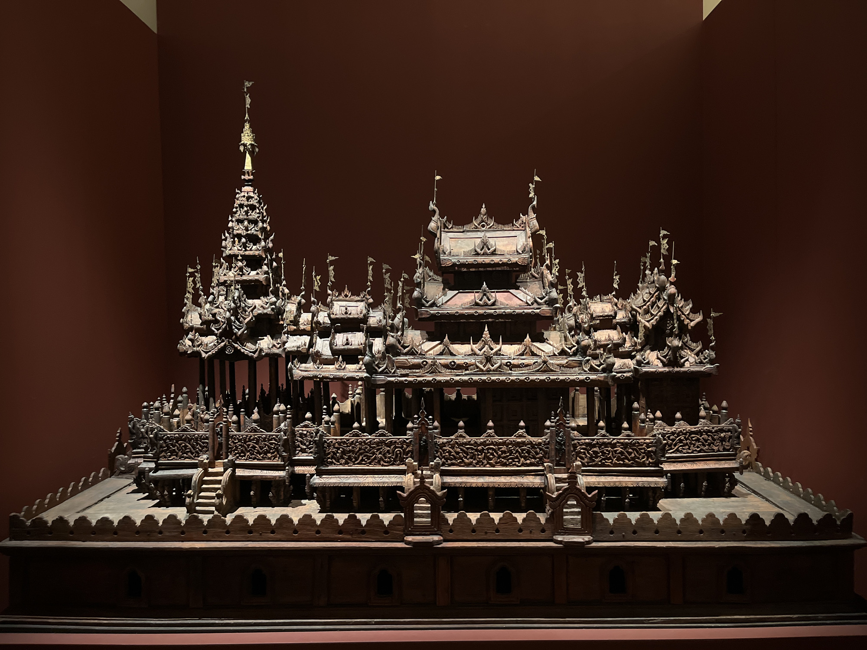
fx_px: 651
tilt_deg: -2.5
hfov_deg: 67.3
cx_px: 434
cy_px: 325
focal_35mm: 26
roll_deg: +1.1
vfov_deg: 53.1
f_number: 1.6
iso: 800
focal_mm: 5.1
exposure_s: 1/27
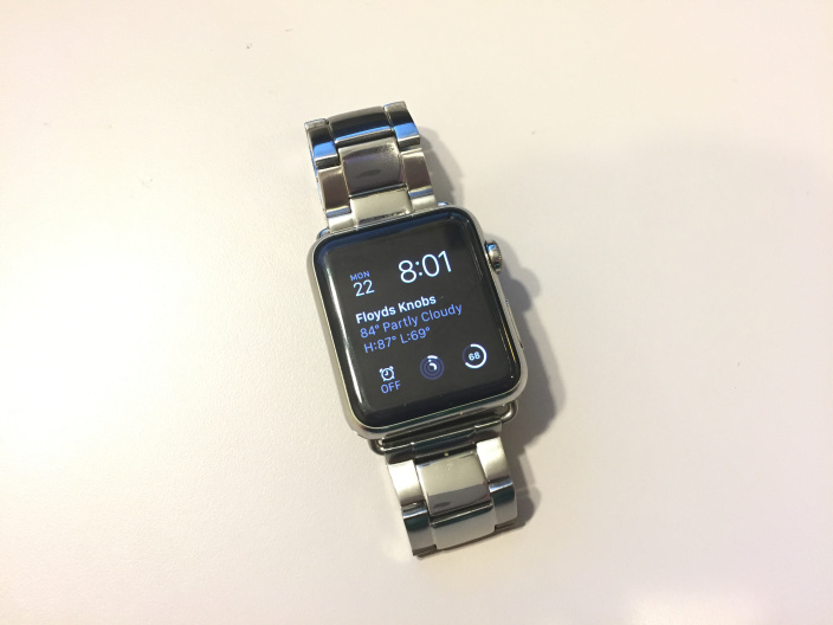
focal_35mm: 29
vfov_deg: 48.2
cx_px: 416
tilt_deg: -76.8
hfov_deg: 61.7
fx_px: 698
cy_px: 312
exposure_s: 1/30
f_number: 2.2
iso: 160
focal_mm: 4.15
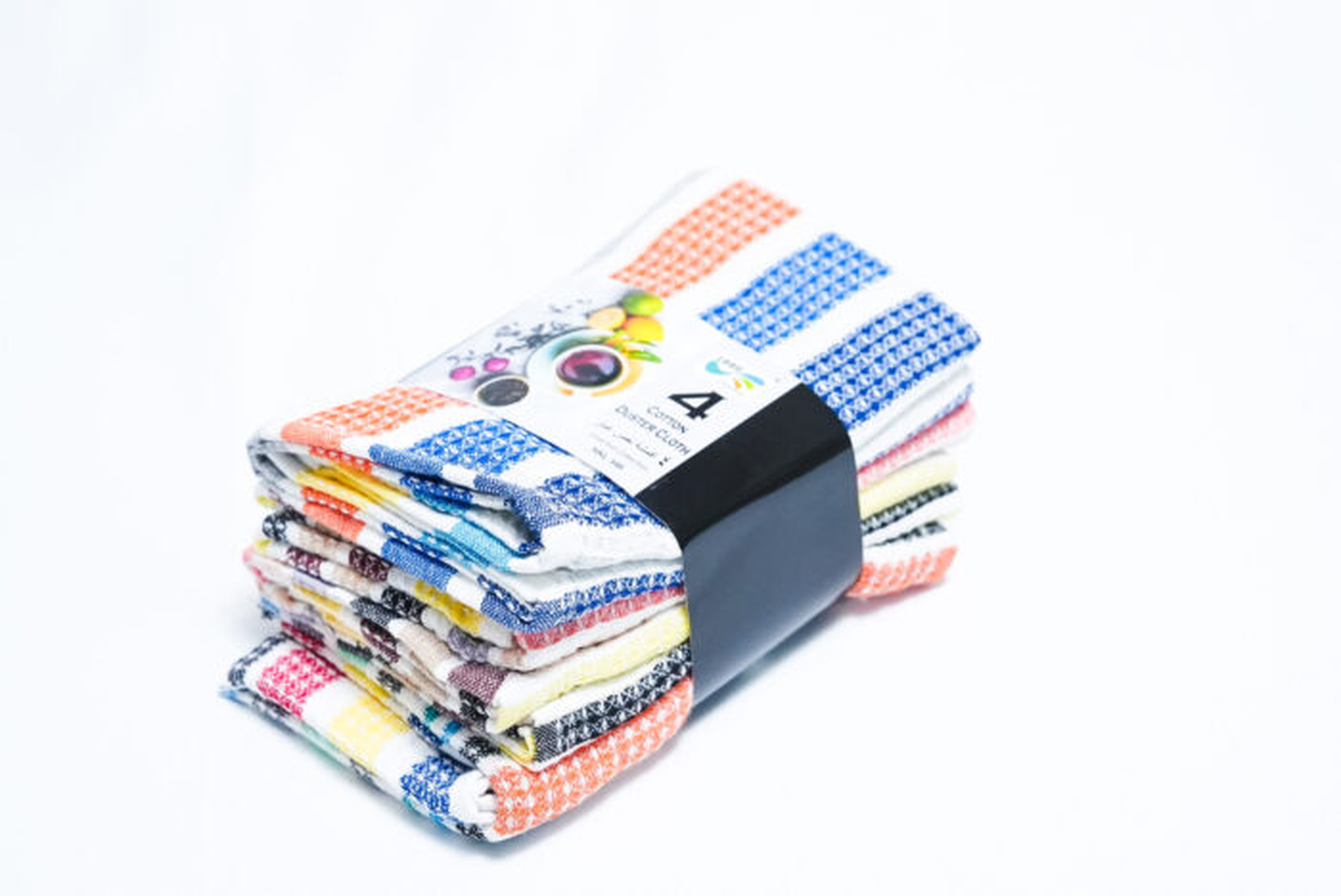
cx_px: 670
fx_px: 2610
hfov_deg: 28.8
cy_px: 448
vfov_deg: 19.5
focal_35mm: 70
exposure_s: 1/200
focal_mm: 70
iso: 3200
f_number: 8
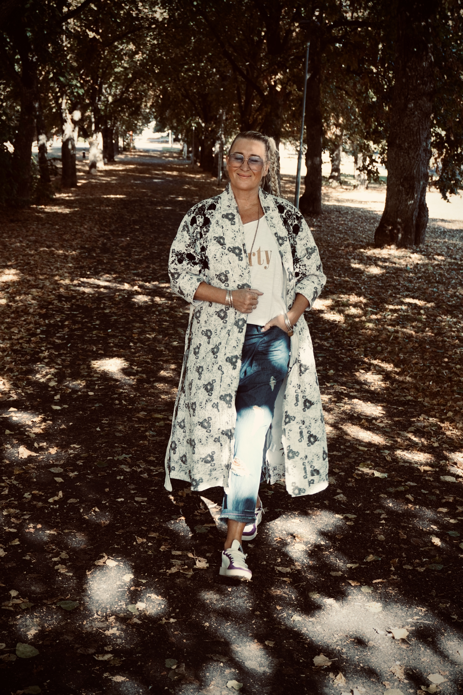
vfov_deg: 38.9
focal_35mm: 51
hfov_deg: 26.5
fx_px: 984
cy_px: 348
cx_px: 232
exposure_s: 1/160
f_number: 5
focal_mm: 34
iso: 250
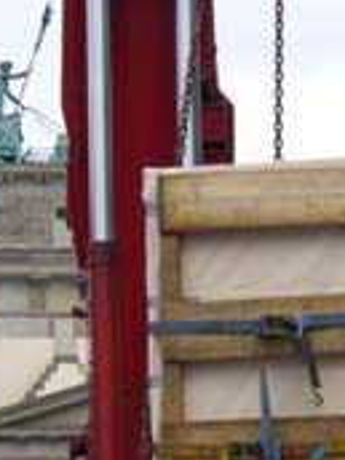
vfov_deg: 7.5
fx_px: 3521
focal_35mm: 265
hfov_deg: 5.6
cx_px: 190
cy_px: 428
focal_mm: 18.6
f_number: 5.2
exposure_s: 1/250
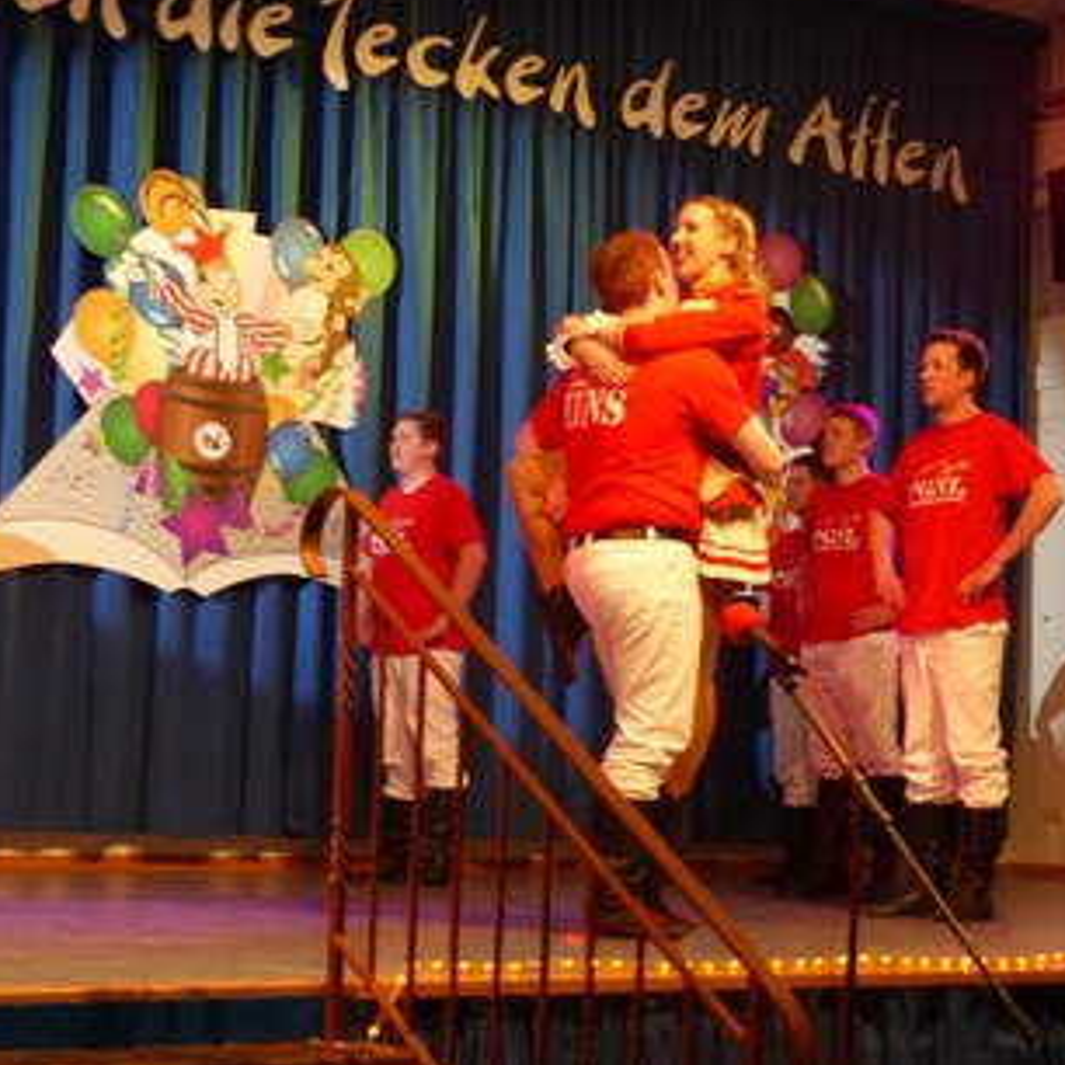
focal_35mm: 78
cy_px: 532
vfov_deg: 22.2
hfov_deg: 22.2
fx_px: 2715
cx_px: 557
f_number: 2.8
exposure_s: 1/50
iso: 400
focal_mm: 8.1
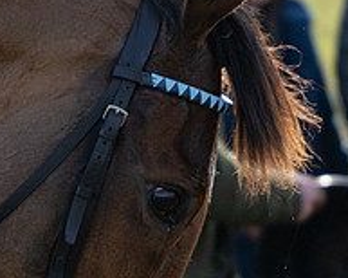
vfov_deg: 3.0
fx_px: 5319
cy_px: 131
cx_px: 59
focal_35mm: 517
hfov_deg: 3.7
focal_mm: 91
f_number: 4
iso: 400
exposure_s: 1/1600
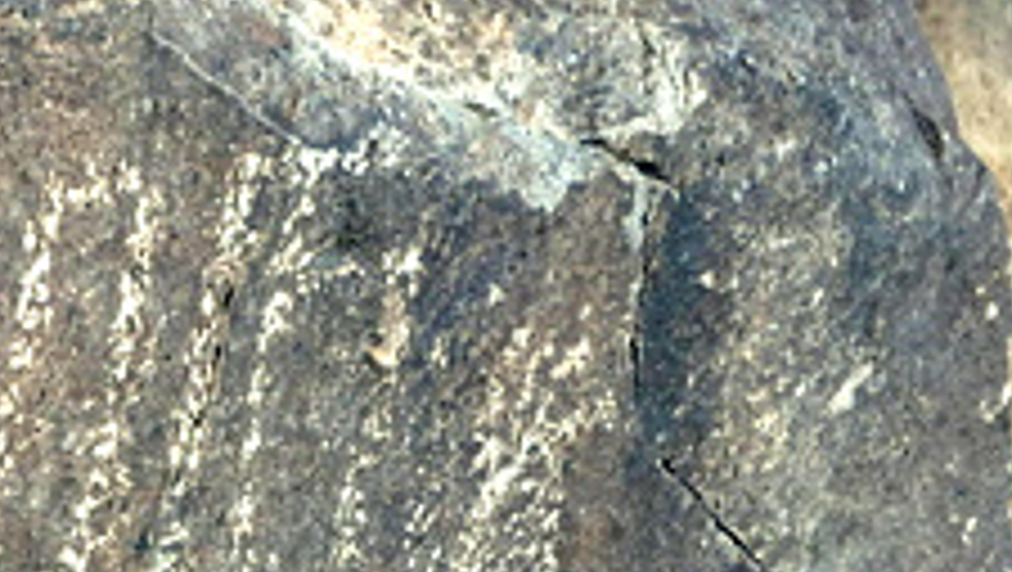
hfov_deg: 6.3
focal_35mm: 339
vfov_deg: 3.6
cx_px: -103
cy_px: 583
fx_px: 9104
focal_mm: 25
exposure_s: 1/400
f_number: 5.9
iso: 125
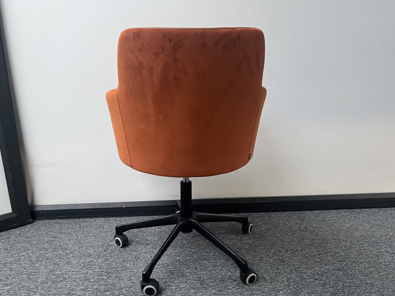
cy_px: 162
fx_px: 331
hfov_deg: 61.6
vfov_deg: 48.2
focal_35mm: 29
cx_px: 185
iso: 125
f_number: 1.6
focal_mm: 5.1
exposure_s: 1/72
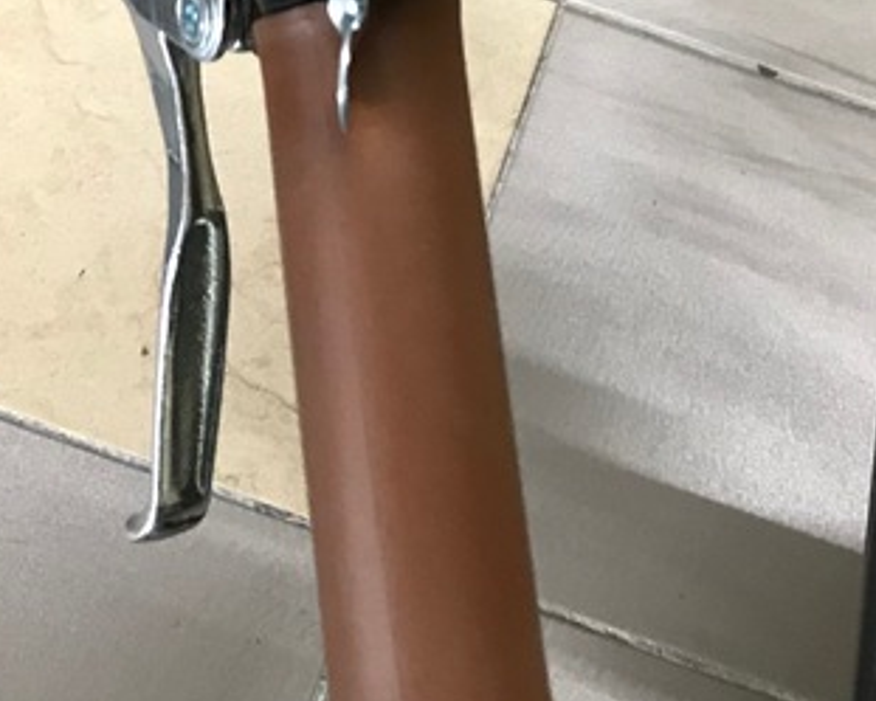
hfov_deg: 21.1
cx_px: 634
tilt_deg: -50.7
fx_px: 2334
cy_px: -546
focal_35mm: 90
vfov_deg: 15.0
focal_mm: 3.99
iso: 64
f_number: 1.8
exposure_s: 1/17
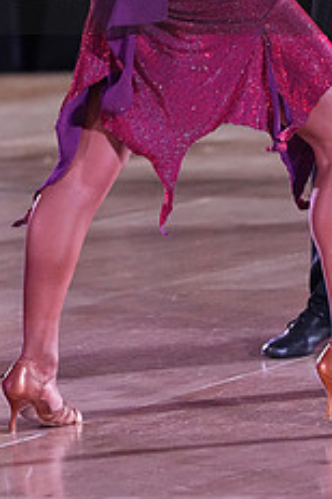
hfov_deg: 3.1
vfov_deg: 4.7
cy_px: -37
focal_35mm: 442
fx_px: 6114
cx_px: 268
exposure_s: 1/400
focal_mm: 176
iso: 8000
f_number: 5
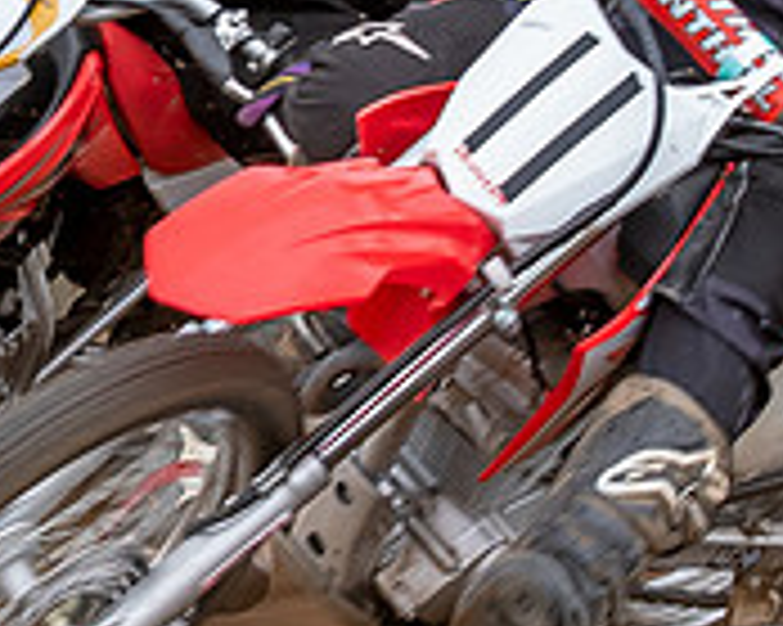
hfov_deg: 3.9
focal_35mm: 501
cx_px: -117
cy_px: -24
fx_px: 11604
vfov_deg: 3.1
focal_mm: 70
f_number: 8
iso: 400
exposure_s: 1/200
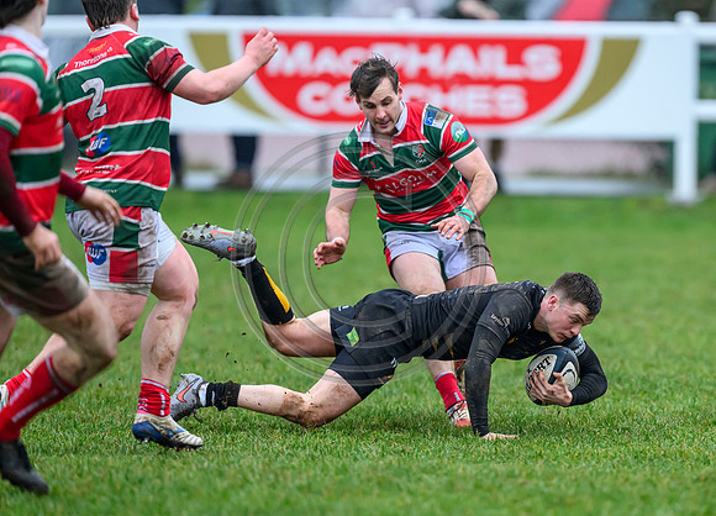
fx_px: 10572
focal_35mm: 518
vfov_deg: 2.8
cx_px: 456
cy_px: 282
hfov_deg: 3.9
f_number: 3.5
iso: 4000
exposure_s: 1/2000
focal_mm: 400
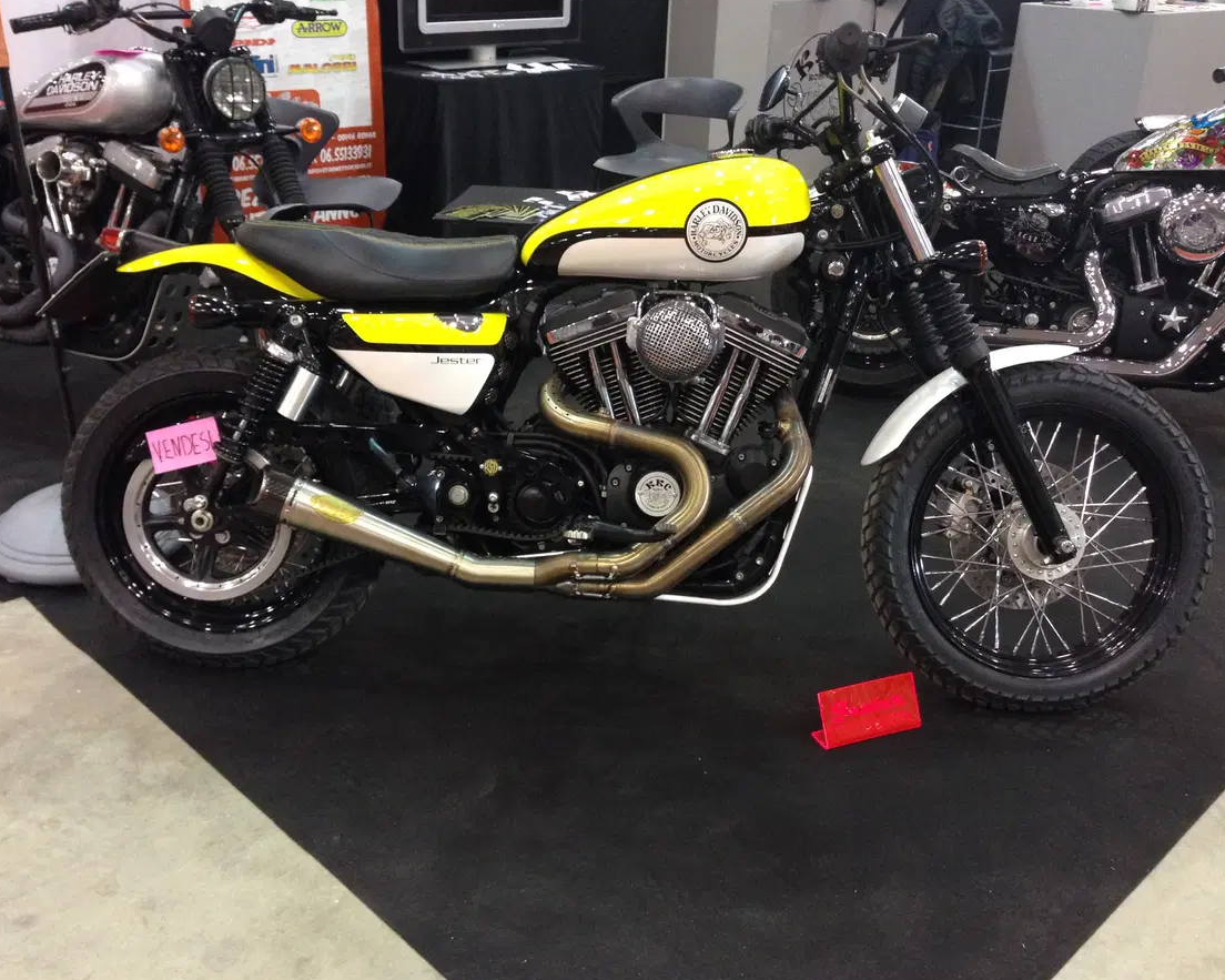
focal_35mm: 35
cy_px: 492
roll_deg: -0.7
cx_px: 596
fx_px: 1269
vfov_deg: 42.2
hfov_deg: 51.5
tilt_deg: -27.5
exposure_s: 1/20
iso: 320
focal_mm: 4.12
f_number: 2.4
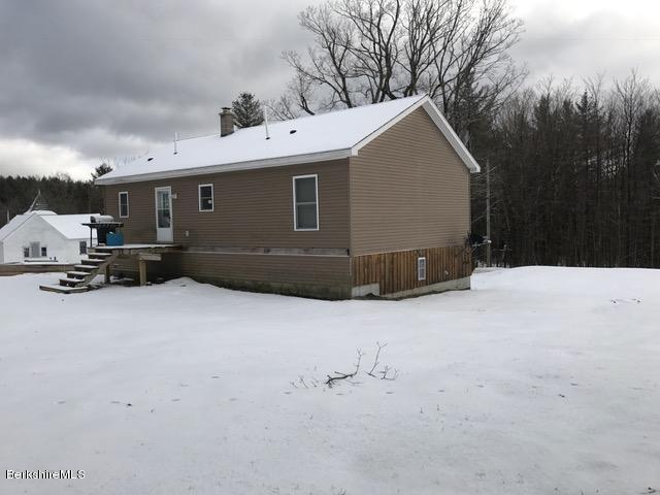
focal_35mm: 28
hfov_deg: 63.4
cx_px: 330
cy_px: 248
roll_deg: +0.4
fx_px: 534
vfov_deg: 49.7
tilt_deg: -1.3
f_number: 1.8
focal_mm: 3.99
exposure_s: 1/2083
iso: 20
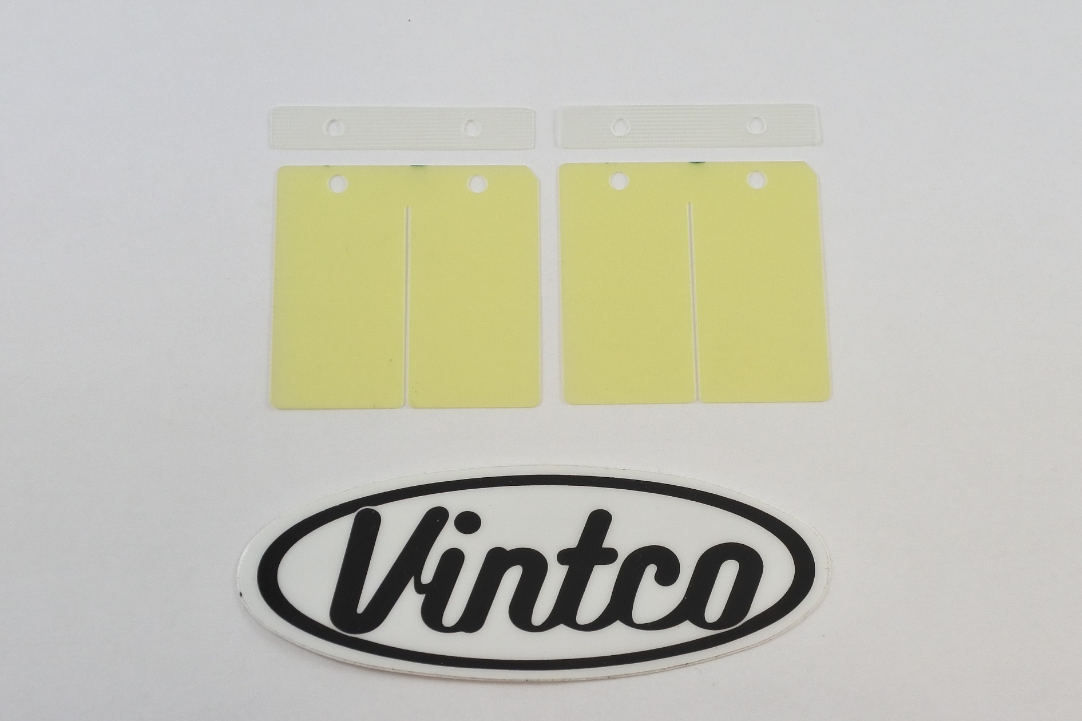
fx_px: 1082
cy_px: 360
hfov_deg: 53.1
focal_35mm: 36
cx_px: 541
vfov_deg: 36.9
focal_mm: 13.7
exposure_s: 1/200
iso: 400
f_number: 4
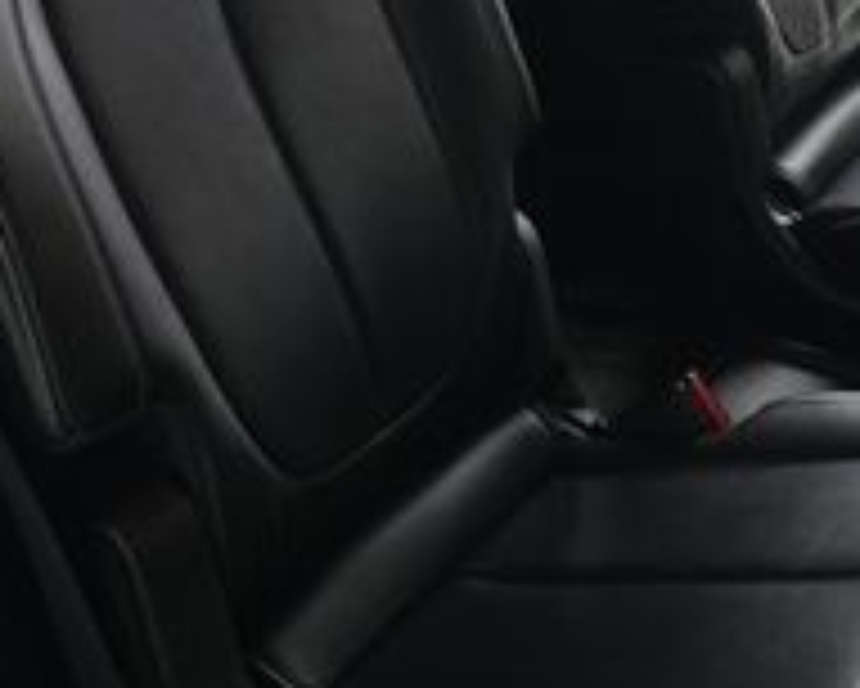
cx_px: 549
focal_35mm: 85
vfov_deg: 17.8
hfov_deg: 22.4
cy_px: 72
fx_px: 2165
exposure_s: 1/160
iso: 100
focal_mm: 18
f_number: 4
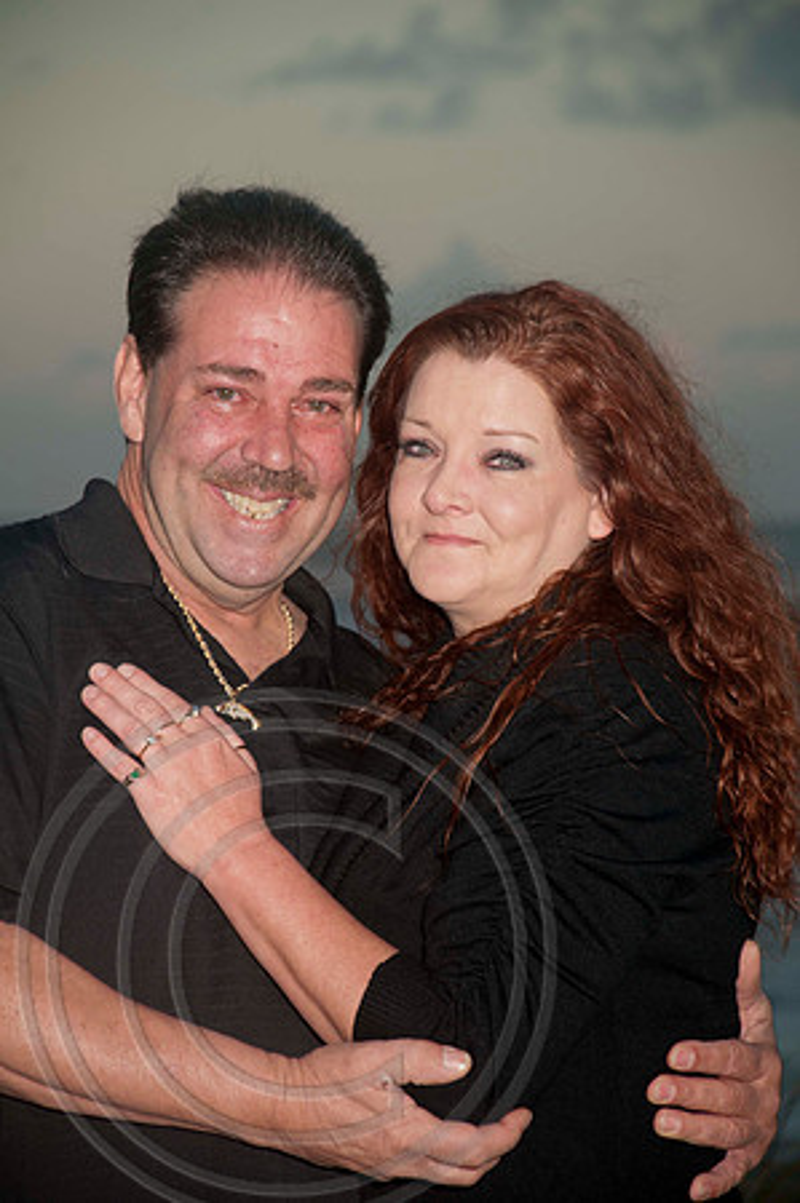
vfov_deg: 12.2
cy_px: 602
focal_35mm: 168
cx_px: 400
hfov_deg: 8.2
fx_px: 5613
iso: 100
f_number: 5.6
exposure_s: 1/80
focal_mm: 112
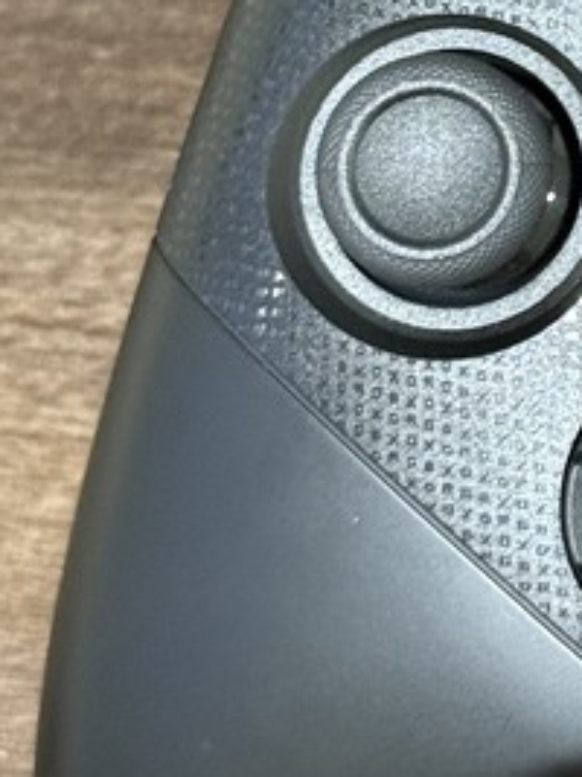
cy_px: 38
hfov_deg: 7.7
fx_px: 4195
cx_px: 1056
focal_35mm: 187
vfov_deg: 10.5
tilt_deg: -62.8
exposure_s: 1/40
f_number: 1.78
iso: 500
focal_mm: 6.76
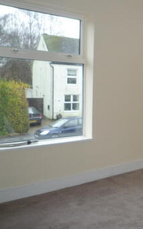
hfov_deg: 25.4
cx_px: 183
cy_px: 107
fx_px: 275
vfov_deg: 45.3
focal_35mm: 44
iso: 125
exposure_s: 1/30
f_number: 2.8
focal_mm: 4.4
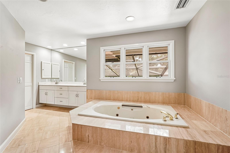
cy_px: 76
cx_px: 115
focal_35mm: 16
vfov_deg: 73.7
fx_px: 102
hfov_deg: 96.7
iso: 400
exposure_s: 1/15
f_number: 8
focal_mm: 16
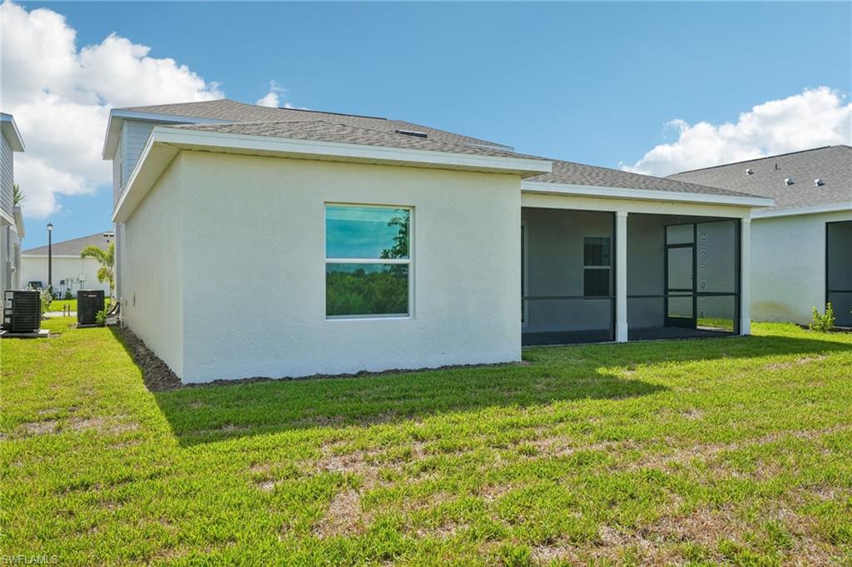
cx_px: 426
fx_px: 698
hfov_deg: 62.8
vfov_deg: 44.2
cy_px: 284
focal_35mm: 30
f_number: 8
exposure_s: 1/800
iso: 400
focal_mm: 29.5
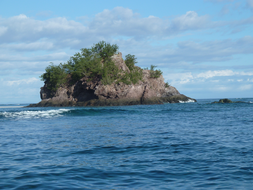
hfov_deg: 20.4
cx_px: 126
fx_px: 702
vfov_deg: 15.4
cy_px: 95
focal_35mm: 96
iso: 80
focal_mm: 15.8
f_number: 5
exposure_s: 1/500
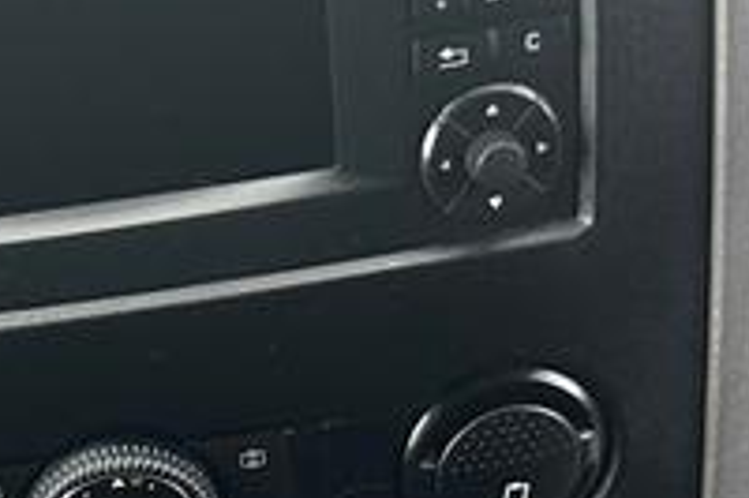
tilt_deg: -51.0
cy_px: 1093
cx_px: -479
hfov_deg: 11.3
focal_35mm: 173
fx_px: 3596
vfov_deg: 7.5
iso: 50
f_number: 1.5
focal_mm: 5.7
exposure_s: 1/121
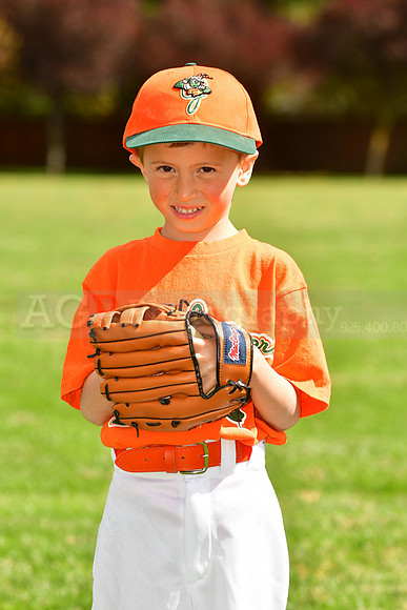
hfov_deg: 7.0
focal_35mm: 195
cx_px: 204
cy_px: 305
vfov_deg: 10.5
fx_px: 3305
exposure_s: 1/800
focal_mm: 130
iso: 200
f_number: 5
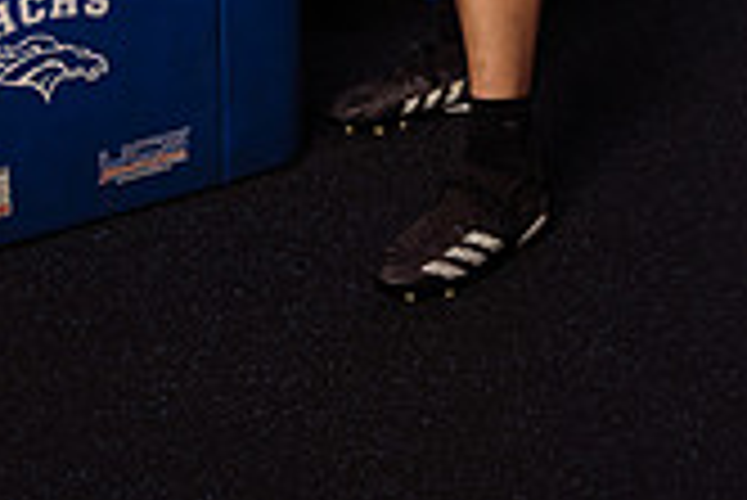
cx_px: 482
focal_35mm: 103
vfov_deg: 11.9
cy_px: -505
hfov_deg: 19.8
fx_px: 2139
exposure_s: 1/250
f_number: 7.1
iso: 200
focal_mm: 38
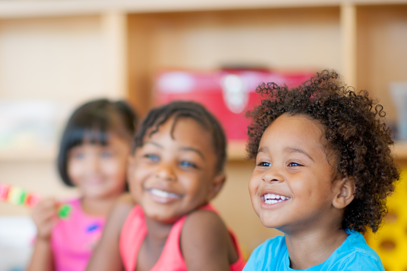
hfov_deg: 15.0
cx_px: 109
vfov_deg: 10.1
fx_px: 1537
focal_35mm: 136
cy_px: 207
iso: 100
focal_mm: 85
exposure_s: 1/100
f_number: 1.4
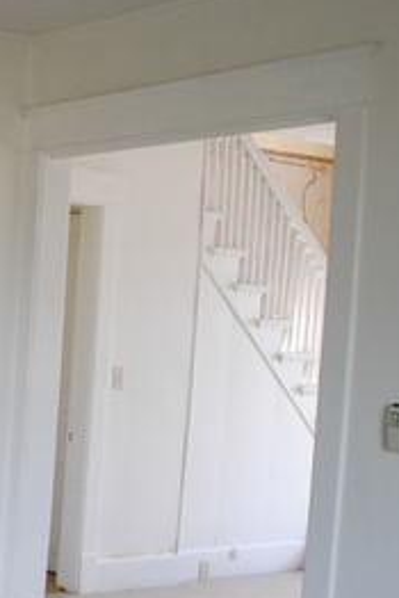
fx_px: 1096
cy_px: 365
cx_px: -223
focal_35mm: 66
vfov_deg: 30.4
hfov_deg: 18.1
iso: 200
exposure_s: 1/60
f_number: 4
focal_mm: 18
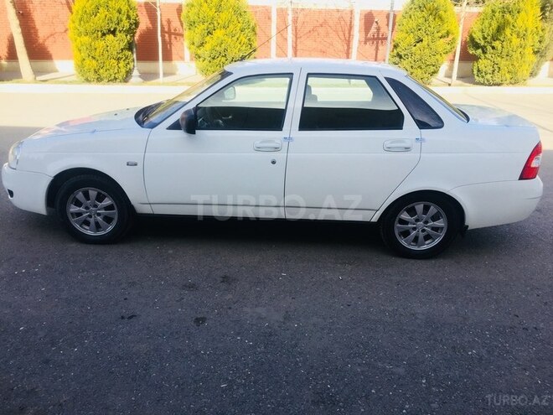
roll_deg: -1.5
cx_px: 276
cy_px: 208
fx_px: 463
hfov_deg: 61.7
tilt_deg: -20.2
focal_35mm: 29
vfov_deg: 48.2
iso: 32
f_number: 2.2
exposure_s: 1/501
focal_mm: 4.15
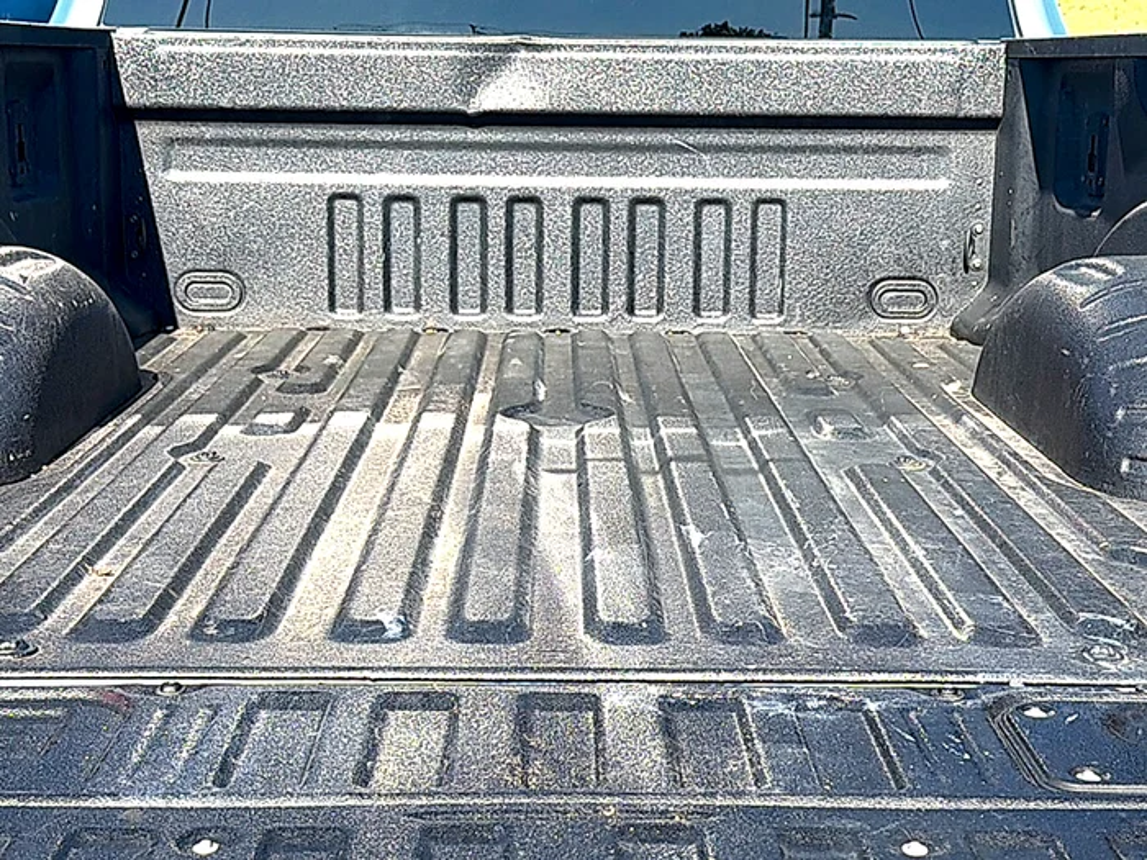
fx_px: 1557
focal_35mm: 47
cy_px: 430
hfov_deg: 40.4
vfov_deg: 30.9
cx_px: 574
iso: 80
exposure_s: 1/2000
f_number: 1.78
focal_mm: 6.76
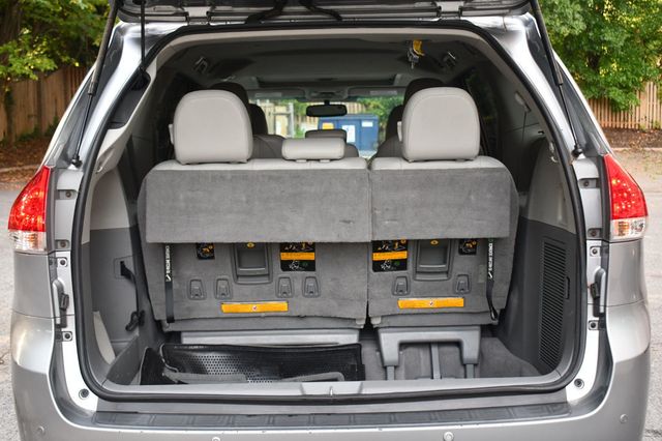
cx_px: 331
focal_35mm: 48
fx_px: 882
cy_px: 220
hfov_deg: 41.1
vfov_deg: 28.0
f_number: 4.5
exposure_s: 1/250
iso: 800
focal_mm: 32
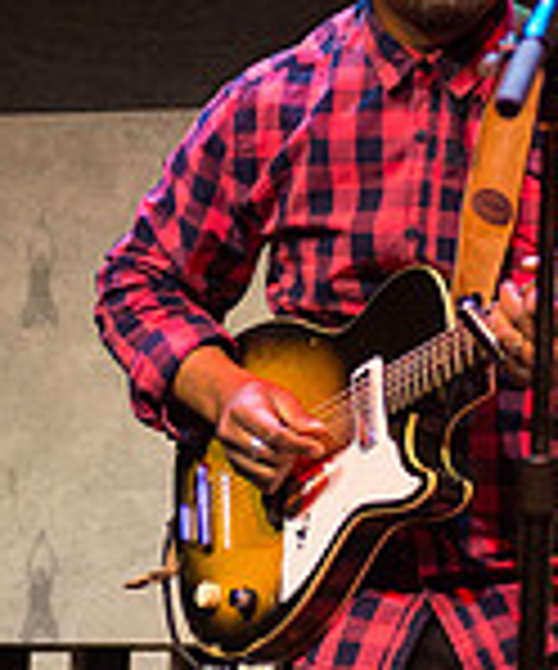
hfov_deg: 7.3
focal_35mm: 218
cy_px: 427
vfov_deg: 8.7
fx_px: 4395
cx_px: 450
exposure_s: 1/500
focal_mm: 52
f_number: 2.8
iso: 3200
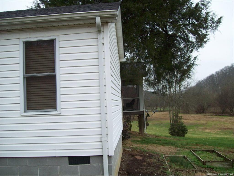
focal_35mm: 36
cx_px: 117
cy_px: 88
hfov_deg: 51.4
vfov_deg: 39.7
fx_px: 243
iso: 80
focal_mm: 6
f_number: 2.7
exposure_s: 1/145
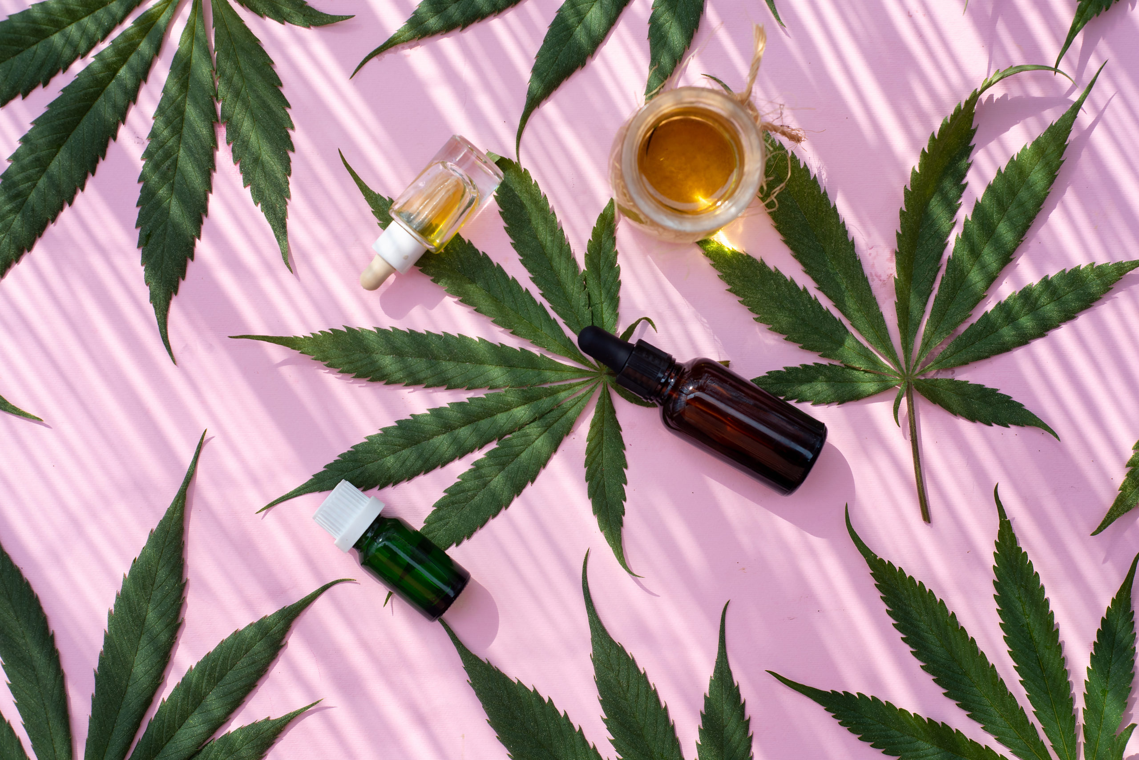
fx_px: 1582
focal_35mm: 50
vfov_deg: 27.0
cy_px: 380
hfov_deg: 39.6
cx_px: 570
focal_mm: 50
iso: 160
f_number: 5.6
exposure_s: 1/400
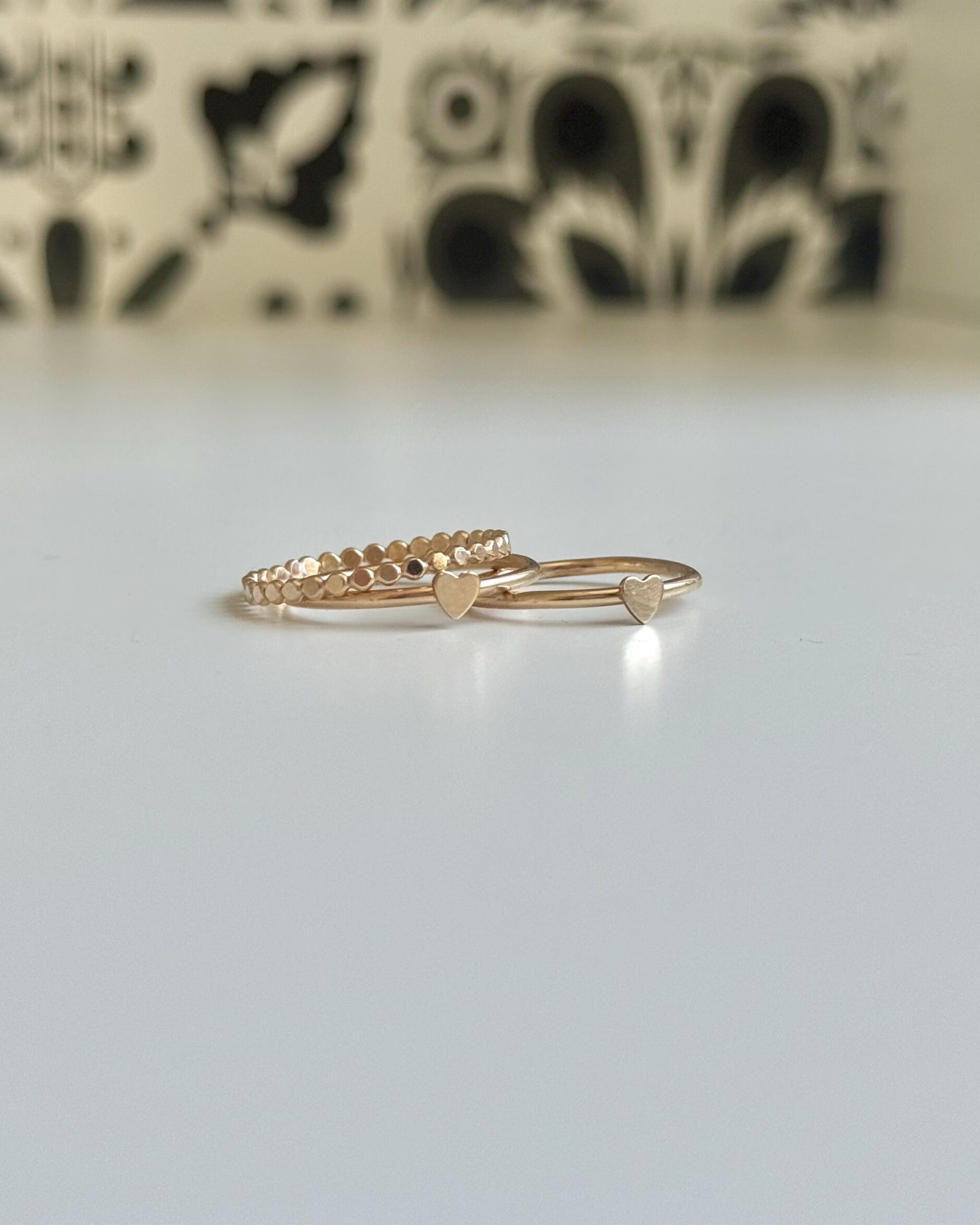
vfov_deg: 36.7
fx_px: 1849
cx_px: 484
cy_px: 585
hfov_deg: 29.7
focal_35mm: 51
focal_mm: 6.76
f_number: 1.78
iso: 64
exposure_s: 1/254
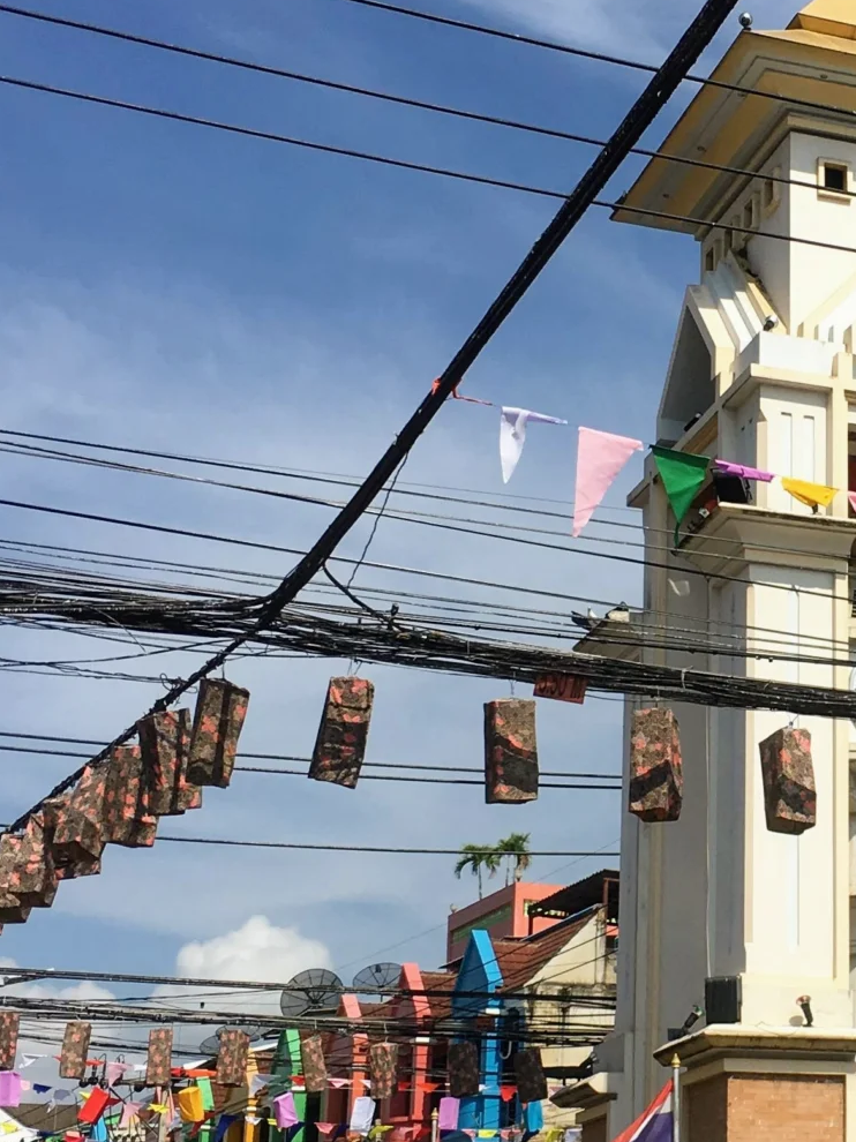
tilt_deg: +17.3
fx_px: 2474
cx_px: 911
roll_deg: +0.3
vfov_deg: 26.0
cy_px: 601
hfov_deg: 18.9
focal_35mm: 75
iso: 25
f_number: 2.2
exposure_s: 1/2331
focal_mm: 4.15
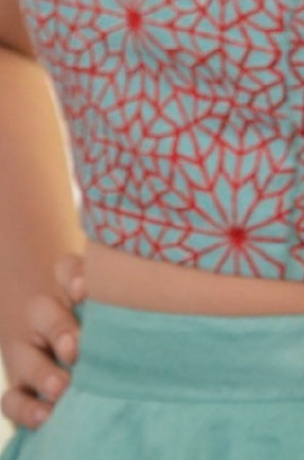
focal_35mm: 338
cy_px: -241
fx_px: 4305
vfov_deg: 6.0
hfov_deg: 4.0
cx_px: 309
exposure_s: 1/125
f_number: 7.1
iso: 2000
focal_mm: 66
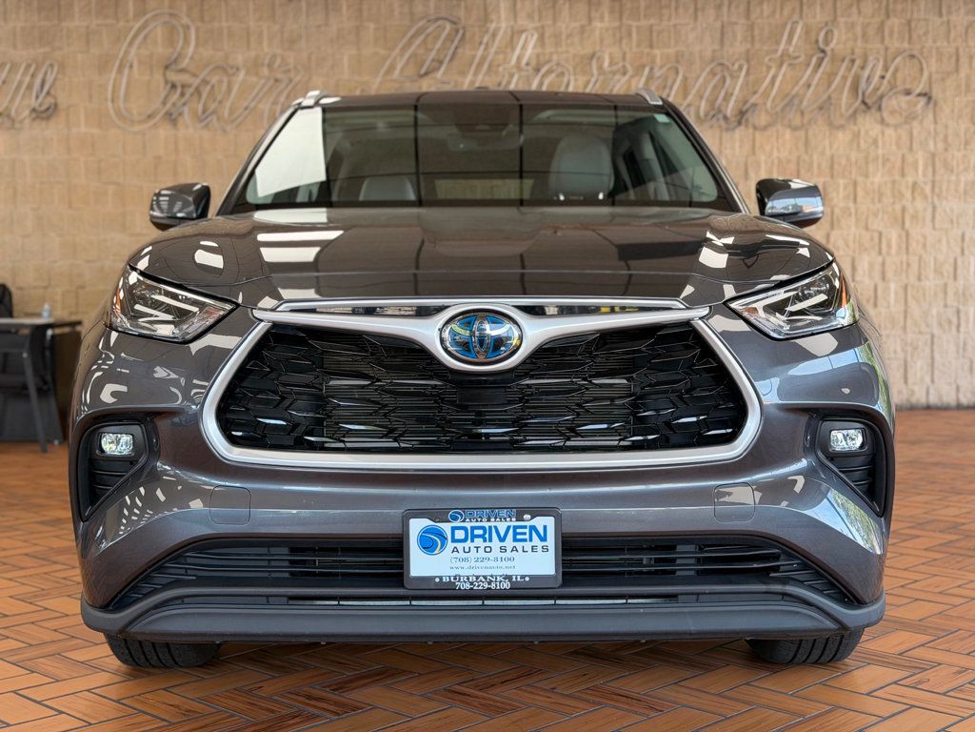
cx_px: 488
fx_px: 1352
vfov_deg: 30.3
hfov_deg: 39.7
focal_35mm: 48
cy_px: 366
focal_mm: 6.76
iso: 80
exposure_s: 1/151
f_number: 1.78
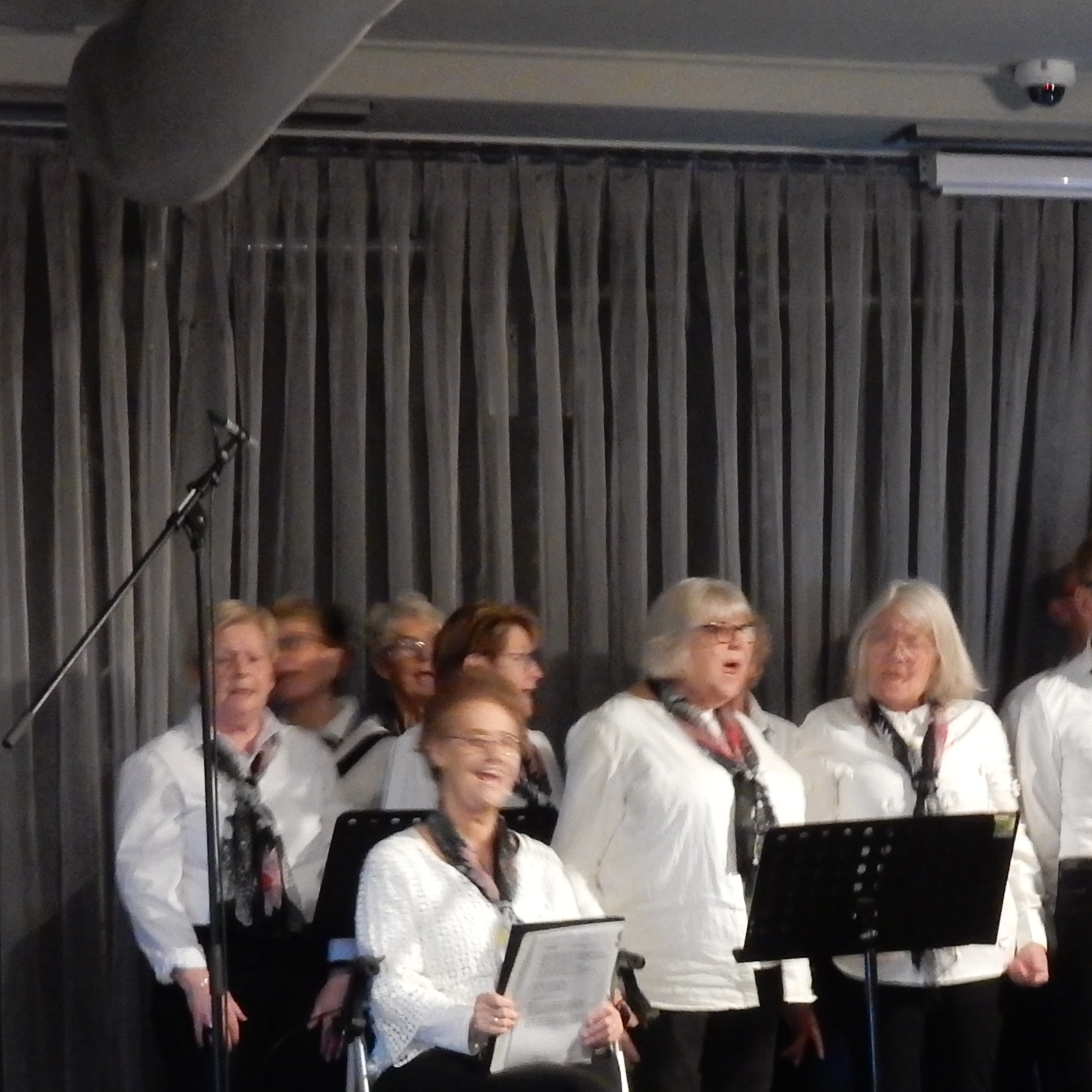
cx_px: 1336
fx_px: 4854
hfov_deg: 12.5
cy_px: 1017
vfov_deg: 12.7
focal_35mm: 136
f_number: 4.5
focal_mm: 10.7
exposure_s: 1/5
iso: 800
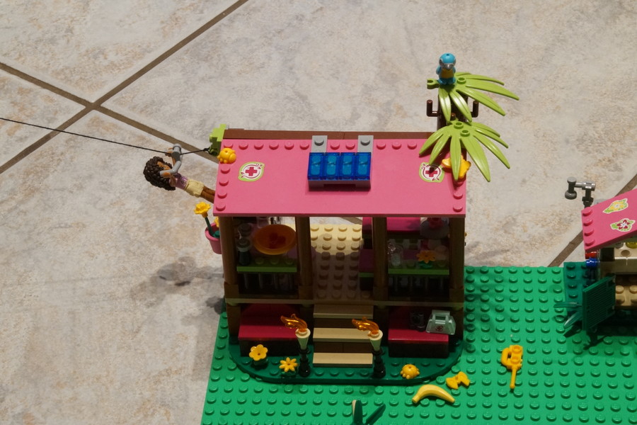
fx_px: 1592
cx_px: 318
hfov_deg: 22.6
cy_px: 212
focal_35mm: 90
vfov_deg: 15.2
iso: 1600
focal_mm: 60
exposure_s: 1
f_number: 22
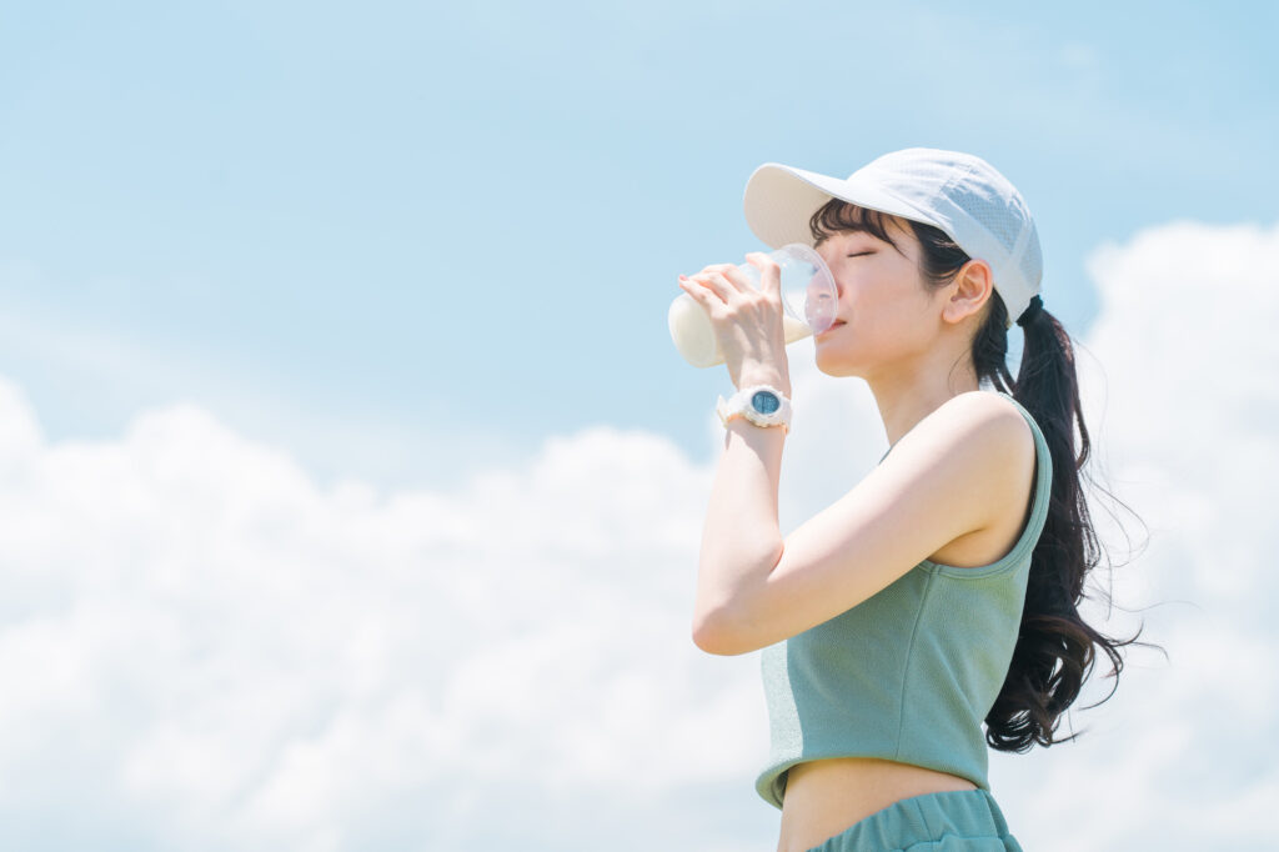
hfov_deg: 20.4
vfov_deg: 13.7
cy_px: 426
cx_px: 640
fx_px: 3551
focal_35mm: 100
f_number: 5.6
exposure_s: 1/500
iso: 100
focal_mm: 100
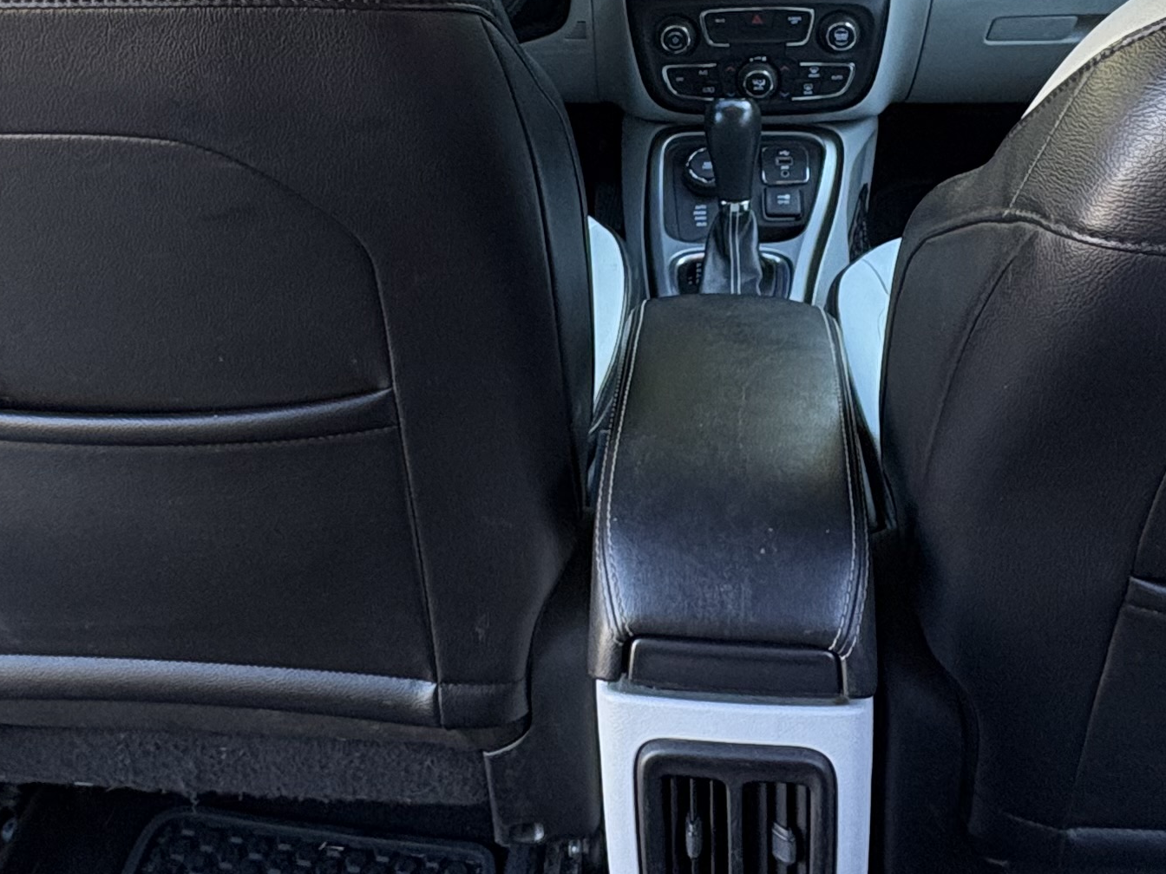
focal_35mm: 42
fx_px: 1415
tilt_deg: -13.9
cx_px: 530
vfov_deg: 31.8
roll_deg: +3.4
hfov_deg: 44.7
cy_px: 9
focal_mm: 2.22
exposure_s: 1/90
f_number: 2.2
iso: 200
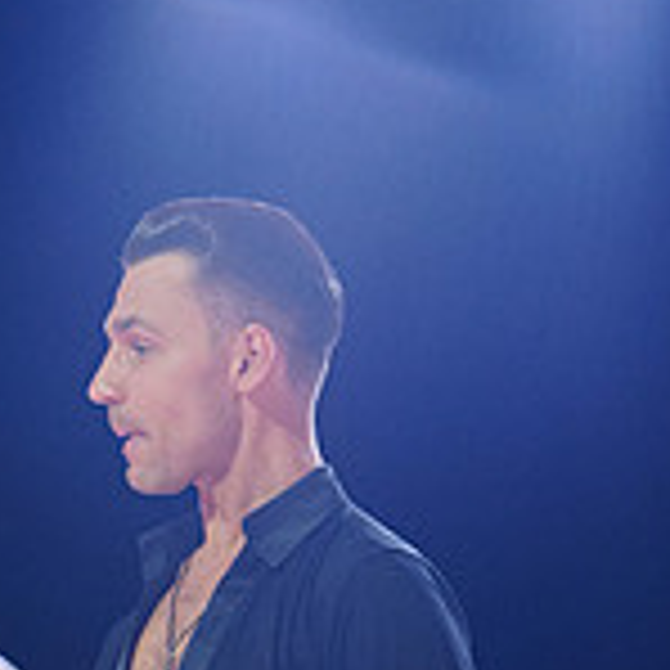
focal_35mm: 426
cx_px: -65
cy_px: 1201
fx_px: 9329
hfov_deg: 4.1
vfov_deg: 4.1
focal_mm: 129
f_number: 2.8
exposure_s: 1/400
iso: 1000
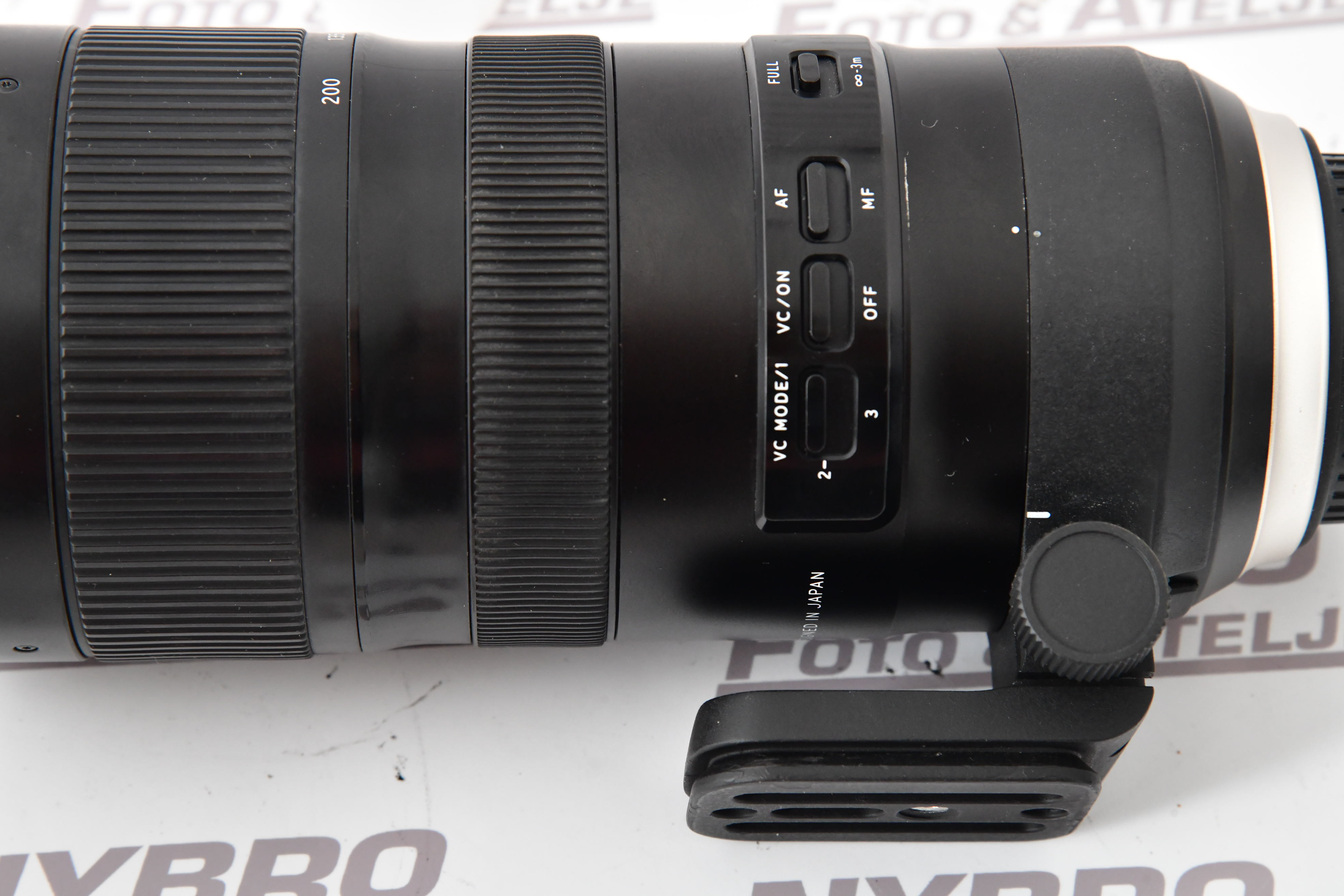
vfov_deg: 11.0
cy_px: 447
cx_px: 675
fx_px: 4666
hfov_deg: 16.4
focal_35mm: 125
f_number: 11
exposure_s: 1/200
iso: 2500
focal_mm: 120
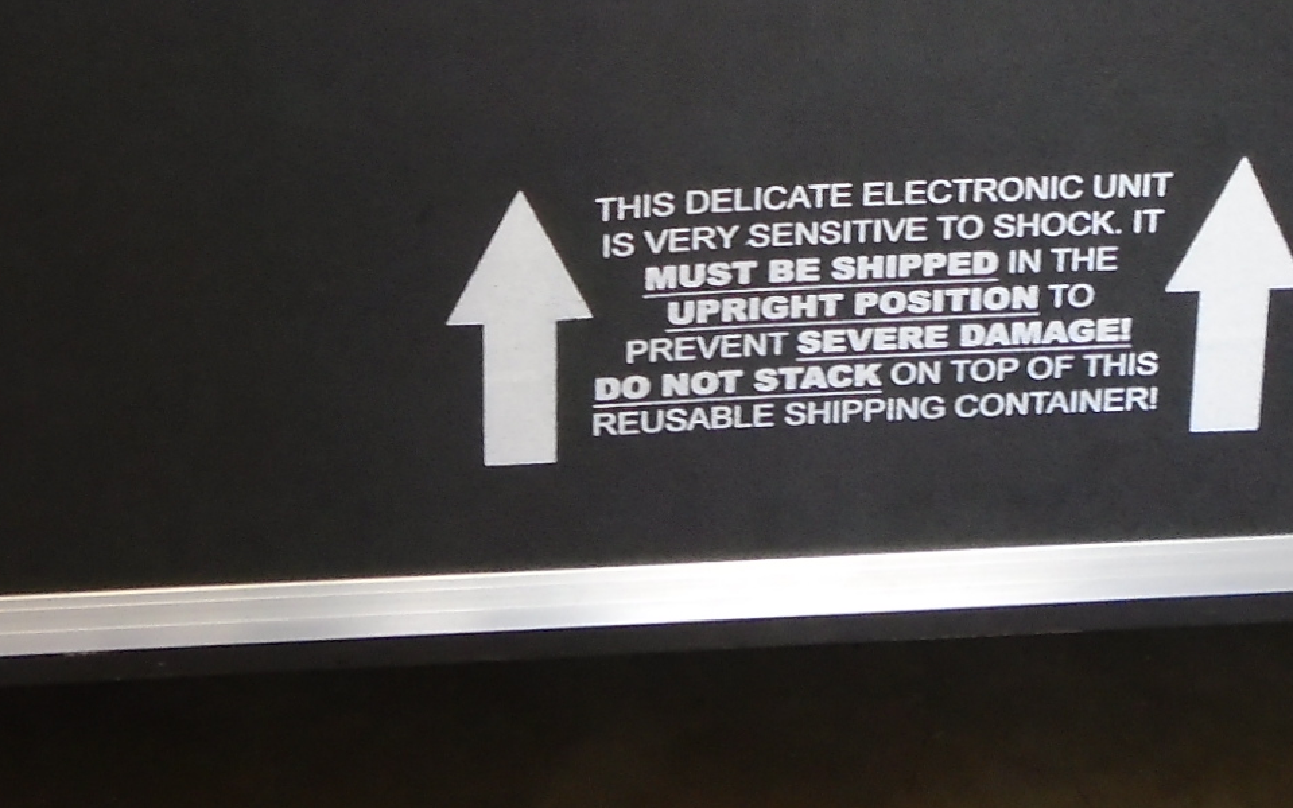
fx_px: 3630
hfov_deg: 20.1
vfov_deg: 12.2
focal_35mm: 103
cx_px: 874
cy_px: -343
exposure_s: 1/40
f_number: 3.8
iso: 200
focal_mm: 6.4
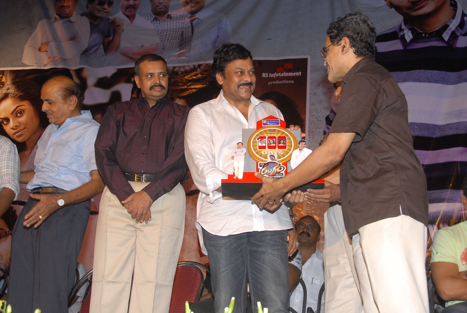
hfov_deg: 44.9
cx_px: 234
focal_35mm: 44
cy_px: 156
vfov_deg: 31.0
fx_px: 565
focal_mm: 29
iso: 320
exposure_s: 1/125
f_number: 6.3
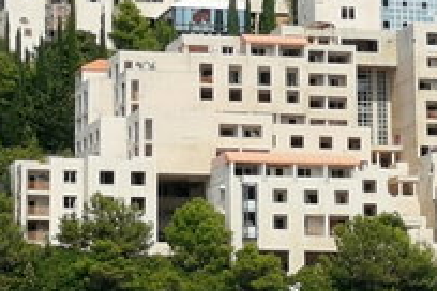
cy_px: -26
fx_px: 2148
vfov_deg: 7.7
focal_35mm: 177
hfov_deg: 11.6
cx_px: 276
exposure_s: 1/2809
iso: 50
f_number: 1.8
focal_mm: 5.58
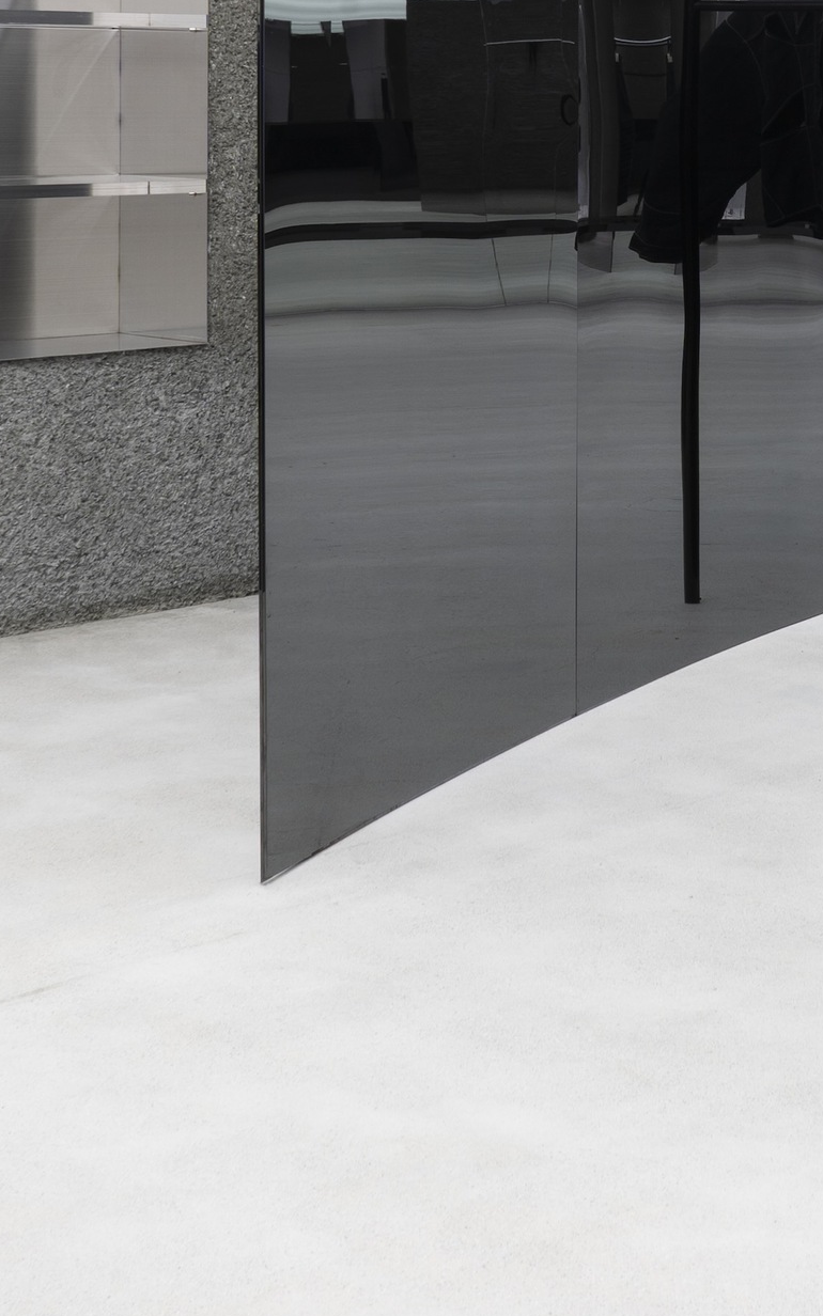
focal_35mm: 72
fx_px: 2584
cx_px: 770
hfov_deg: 17.8
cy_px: 131
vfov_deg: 27.6
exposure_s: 1/4
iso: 200
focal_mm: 29
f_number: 14
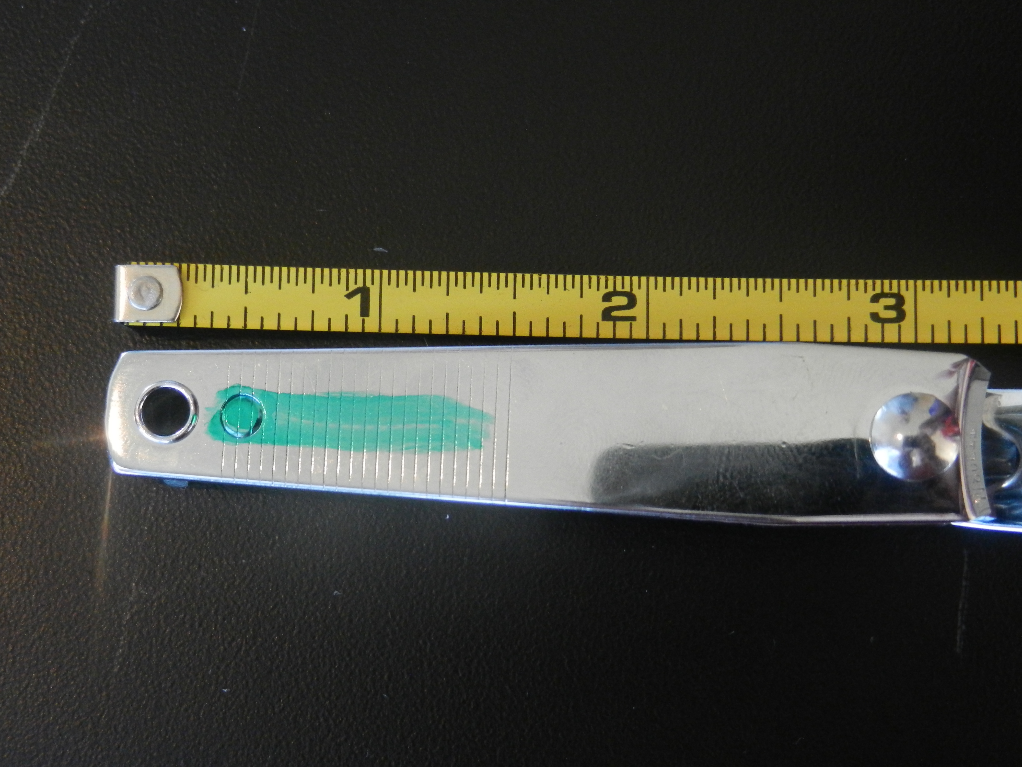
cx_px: 511
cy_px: 384
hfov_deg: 36.2
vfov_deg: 27.5
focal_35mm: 53
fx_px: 1565
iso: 640
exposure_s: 1/40
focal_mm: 9.4
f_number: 4.4
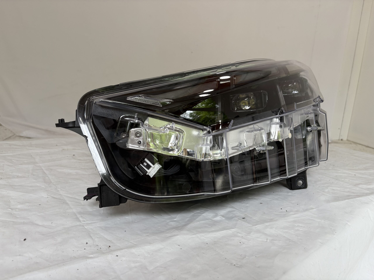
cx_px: 187
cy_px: 140
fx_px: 281
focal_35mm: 26
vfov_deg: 53.1
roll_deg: -2.8
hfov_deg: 67.3
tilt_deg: -10.2
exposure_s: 1/182
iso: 40
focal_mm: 5.96
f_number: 1.6
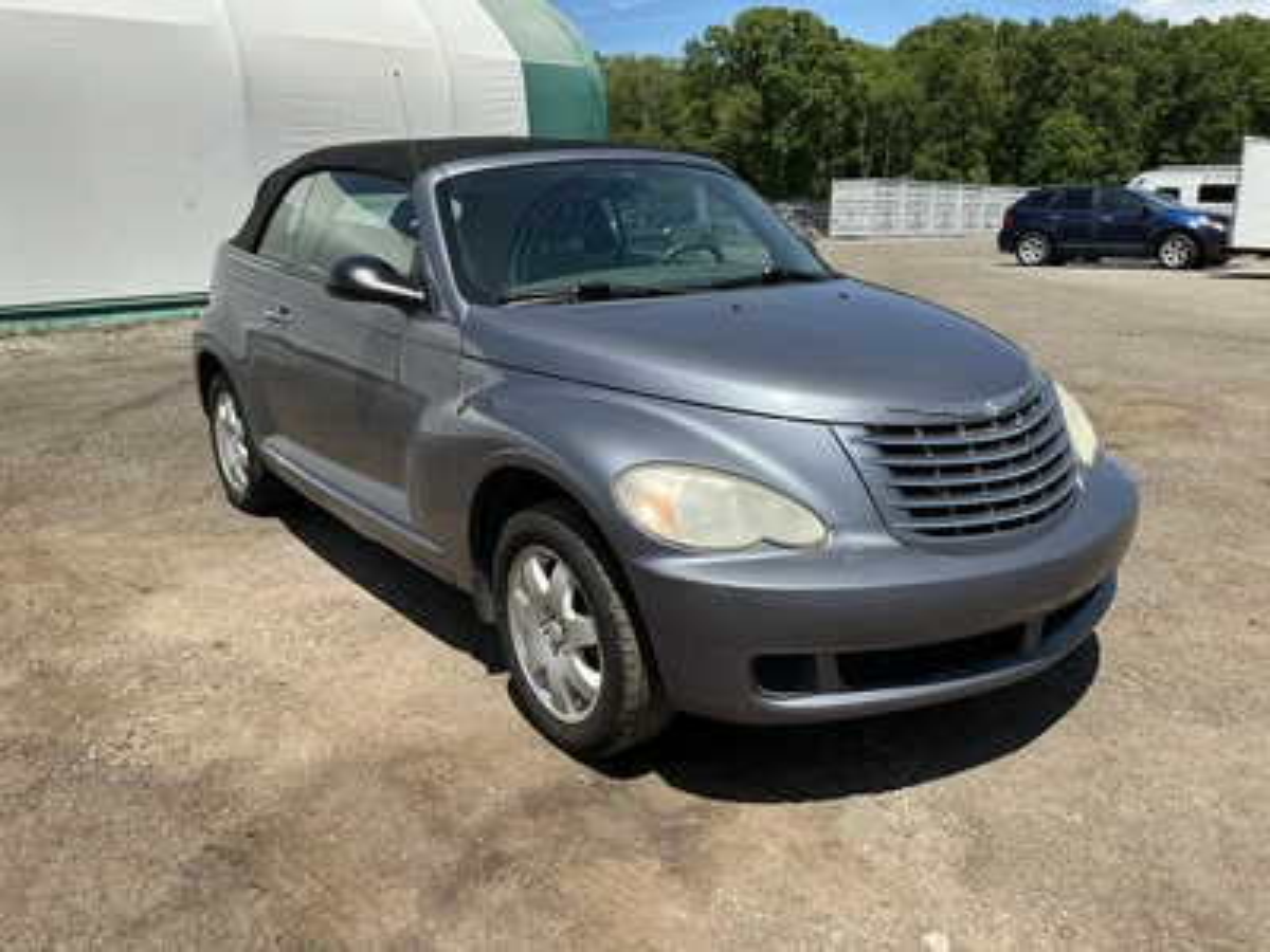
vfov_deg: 49.7
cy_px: 476
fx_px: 1027
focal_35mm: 28
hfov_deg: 63.4
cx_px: 635
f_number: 1.8
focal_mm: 3
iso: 25
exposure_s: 1/1848
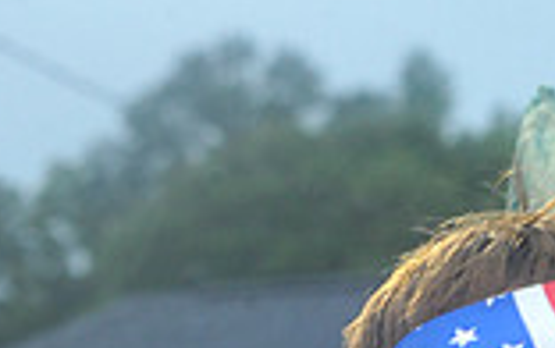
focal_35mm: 378
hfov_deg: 5.5
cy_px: 859
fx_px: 5726
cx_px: 601
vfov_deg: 3.4
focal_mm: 100
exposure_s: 1/80
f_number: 9
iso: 2500
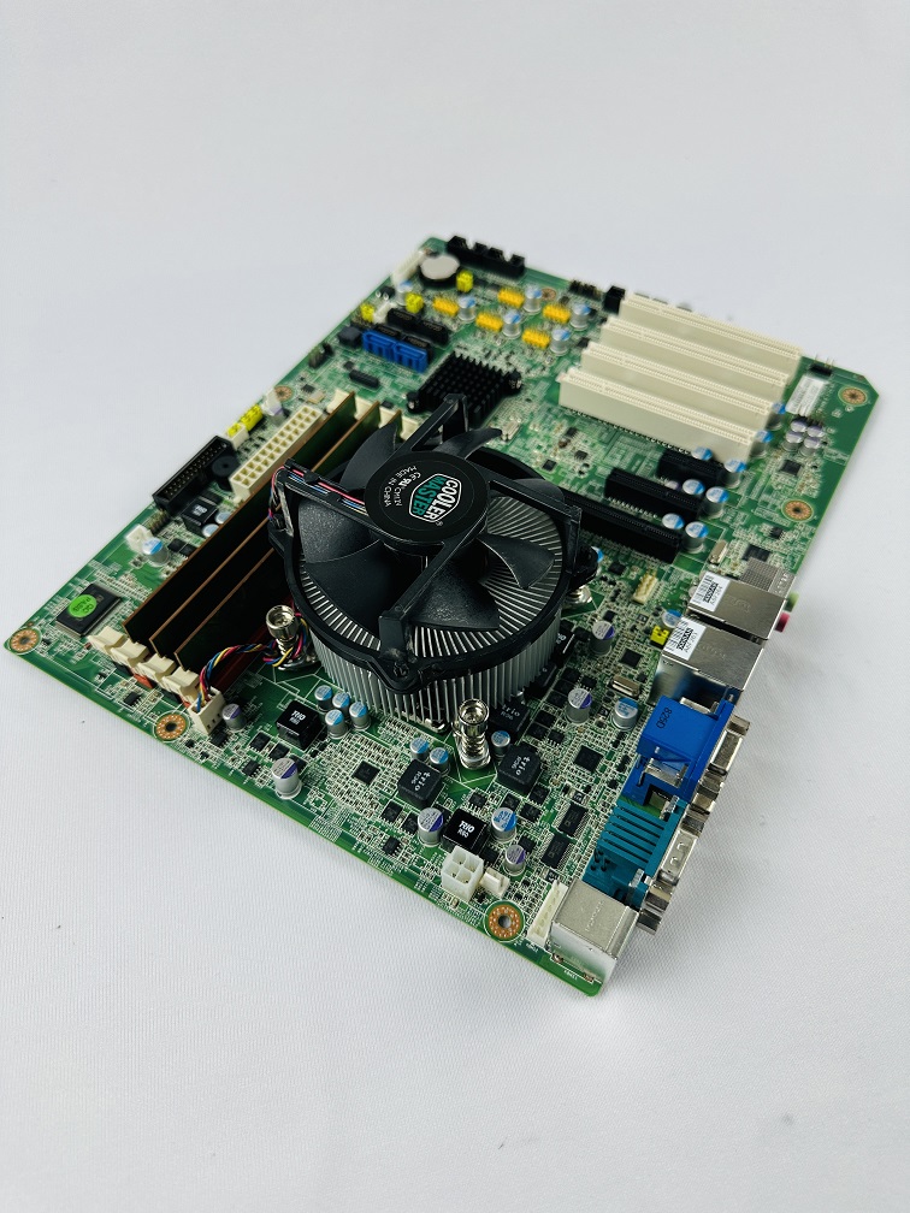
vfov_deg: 71.6
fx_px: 841
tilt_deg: -54.4
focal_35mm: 24
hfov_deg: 56.8
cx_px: 455
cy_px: 606
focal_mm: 6.86
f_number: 1.78
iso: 80
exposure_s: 1/120
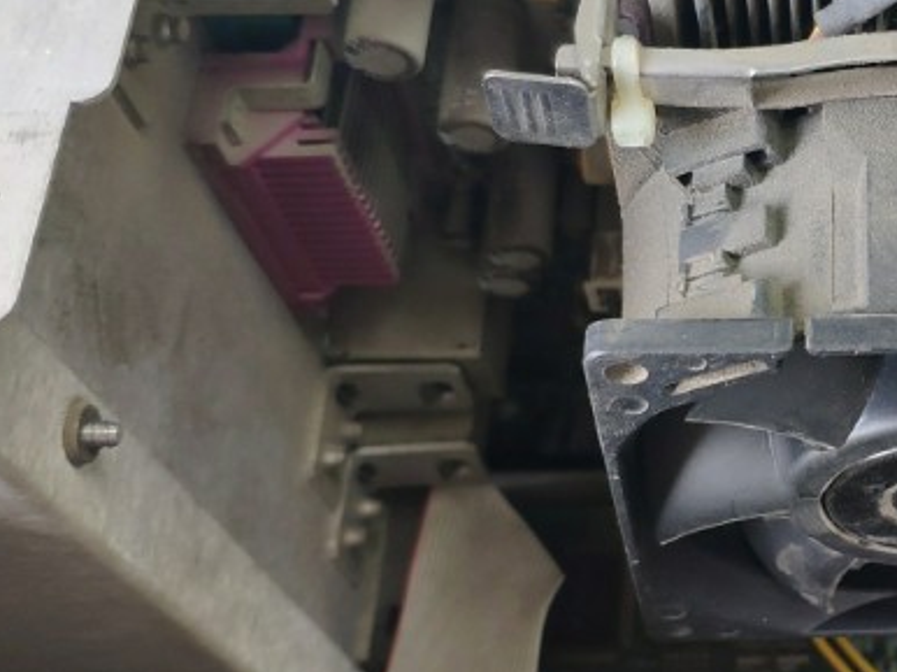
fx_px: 1269
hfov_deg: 35.1
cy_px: 262
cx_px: 906
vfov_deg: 29.6
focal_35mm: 49
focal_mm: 4.22
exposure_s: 1/100
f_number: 1.8
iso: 334
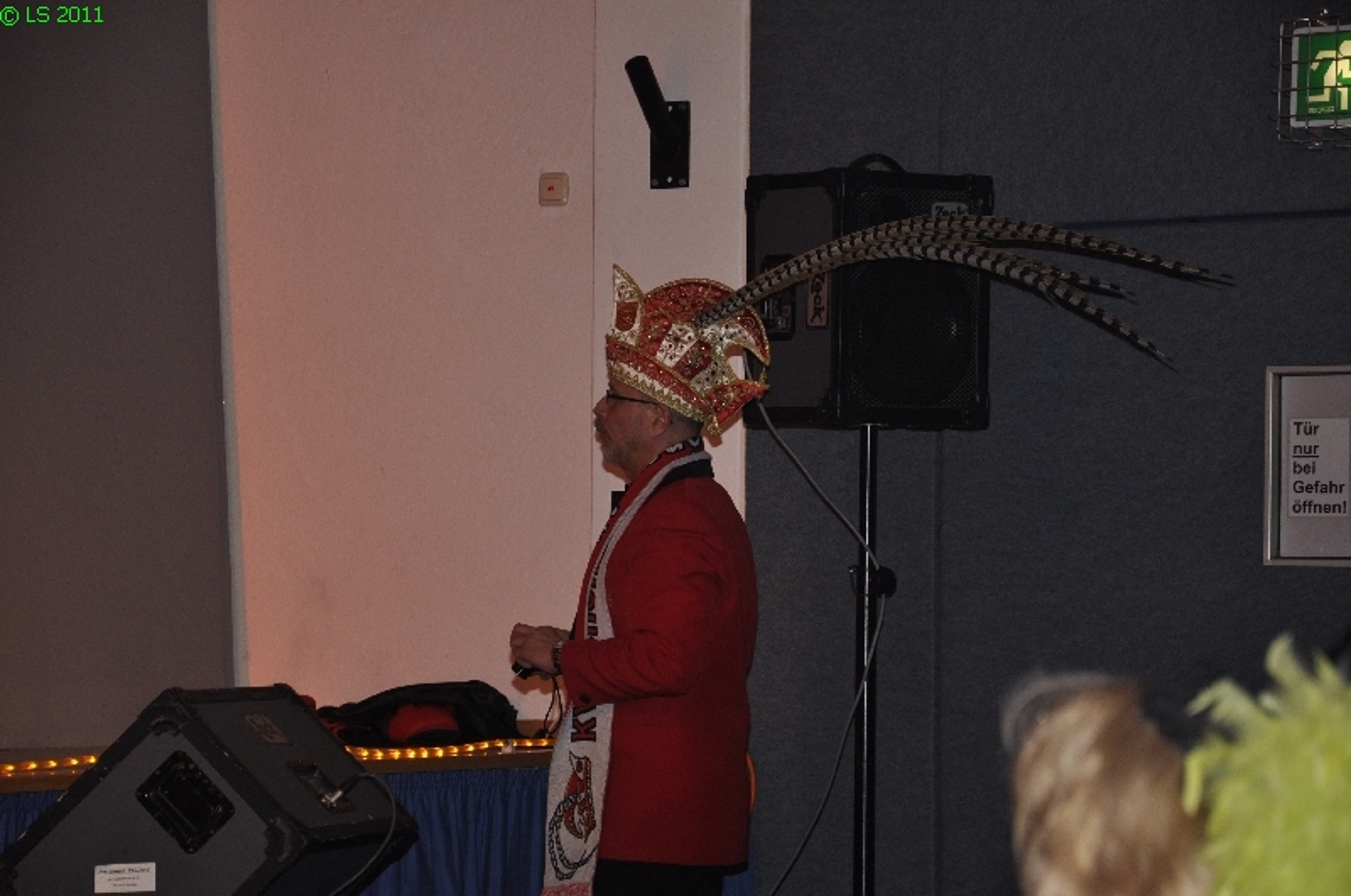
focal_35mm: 138
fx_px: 5171
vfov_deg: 9.9
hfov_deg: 14.9
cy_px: 448
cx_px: 676
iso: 400
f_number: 5.6
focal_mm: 92
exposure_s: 1/60
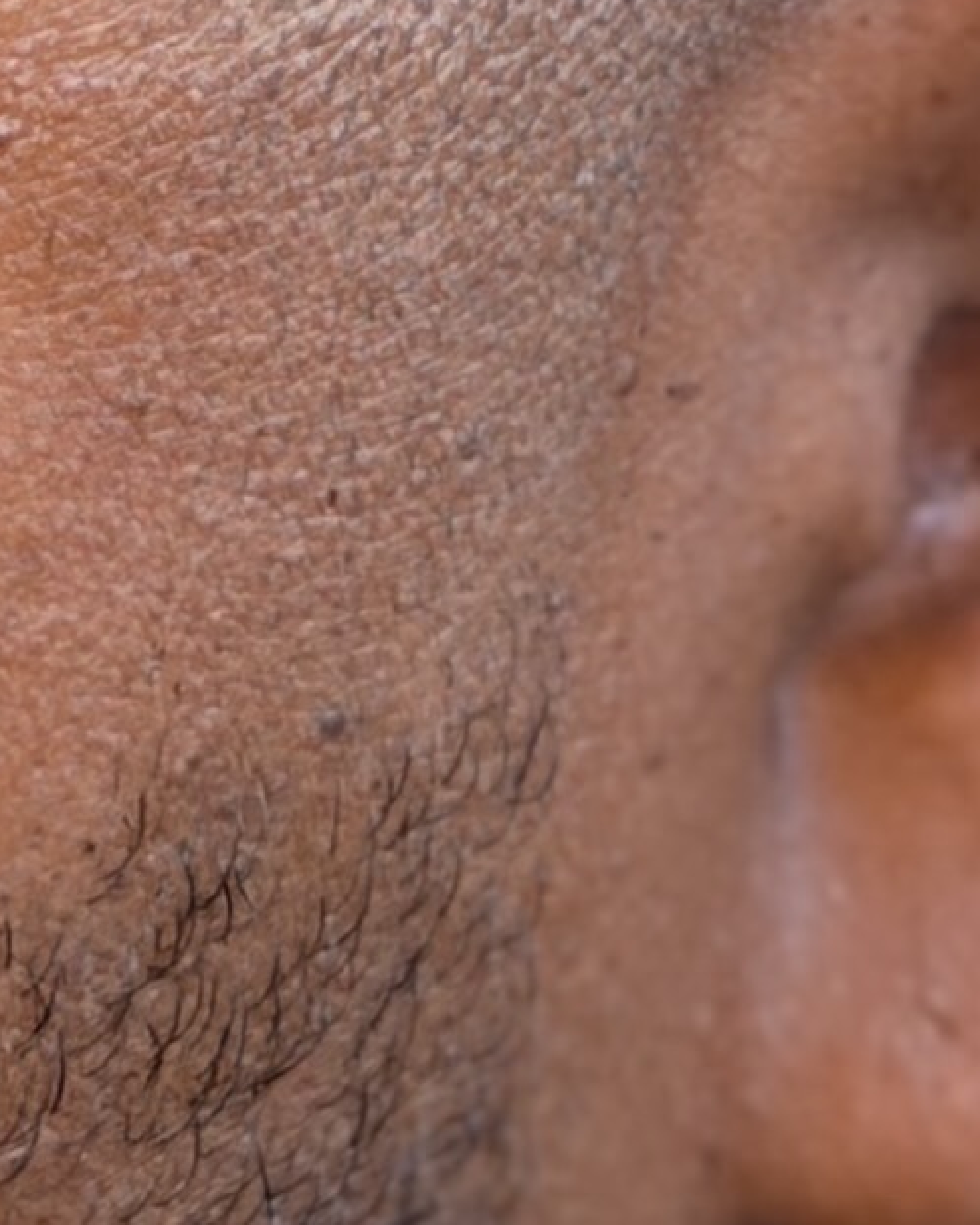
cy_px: -2036
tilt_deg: -17.0
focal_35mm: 305
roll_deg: +4.7
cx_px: -97
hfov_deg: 5.1
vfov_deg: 6.0
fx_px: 11061
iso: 100
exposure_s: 1/60
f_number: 1.78
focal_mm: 6.76
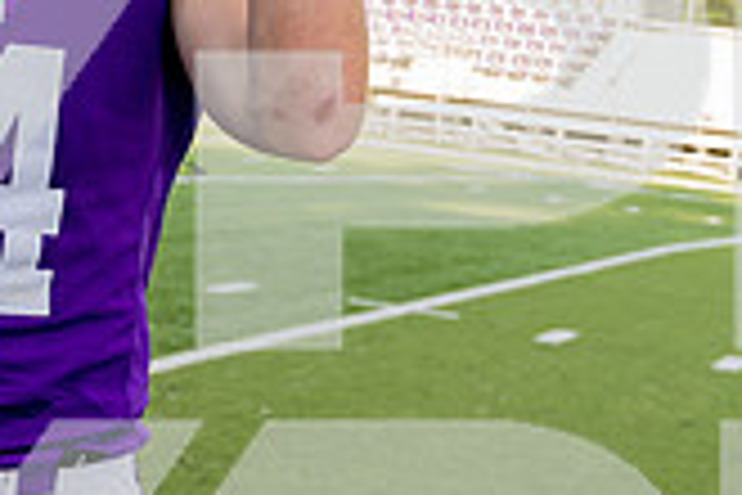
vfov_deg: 10.5
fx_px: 2679
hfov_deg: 15.6
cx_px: 108
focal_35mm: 130
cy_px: 115
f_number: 5.6
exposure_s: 1/200
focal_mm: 37
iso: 200
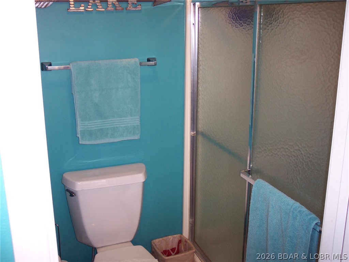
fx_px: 383
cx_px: 174
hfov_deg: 49.0
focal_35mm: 38
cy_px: 131
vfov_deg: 37.7
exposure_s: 1/30
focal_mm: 8
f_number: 2.8
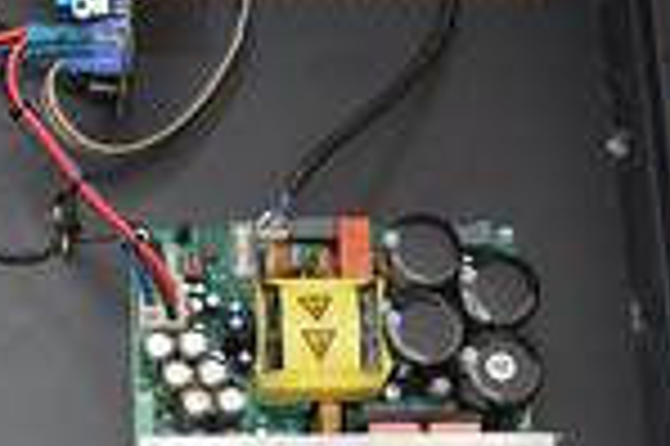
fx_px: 2398
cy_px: 119
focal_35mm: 129
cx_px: 117
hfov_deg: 15.8
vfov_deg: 10.6
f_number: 4
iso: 800
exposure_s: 1/30
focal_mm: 32
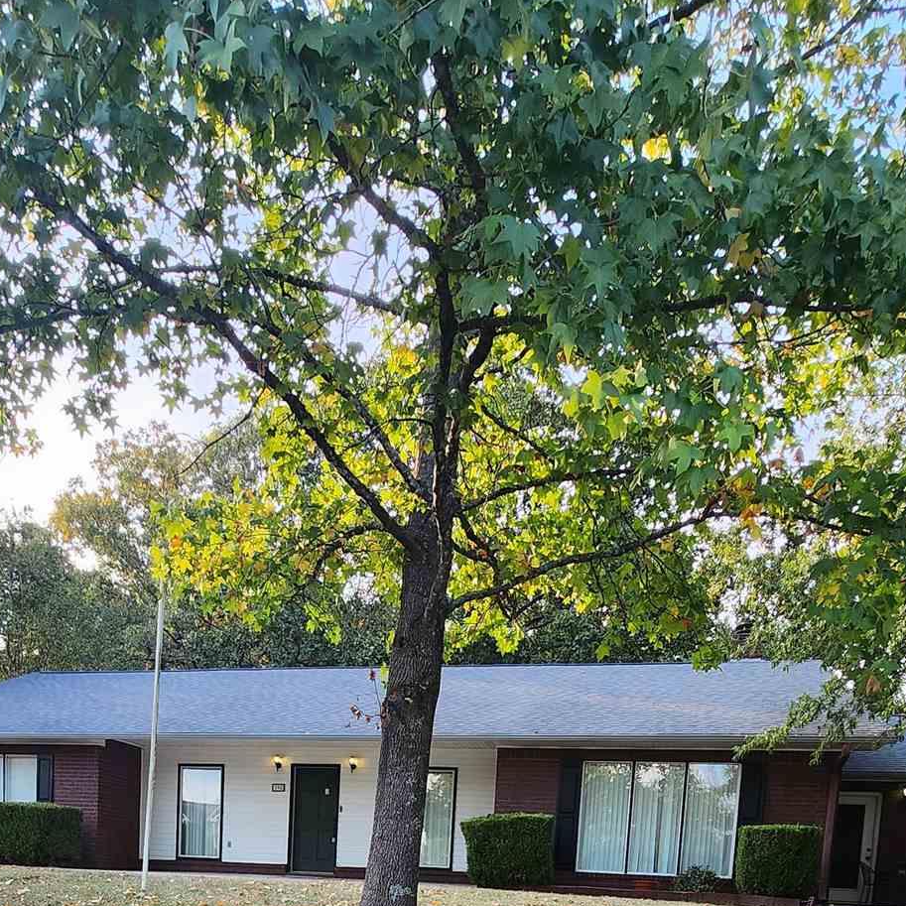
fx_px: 859
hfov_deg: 55.5
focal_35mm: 29
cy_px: 980
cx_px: 397
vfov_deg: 43.8
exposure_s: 1/120
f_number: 2.2
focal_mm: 1.74
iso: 50
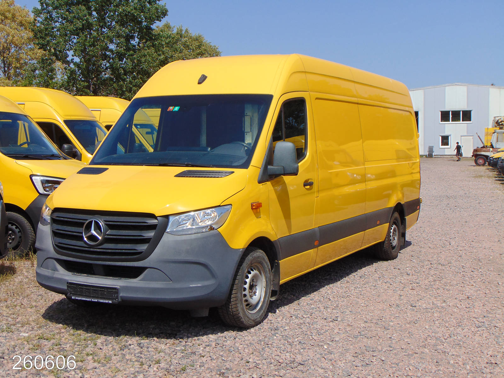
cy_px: 189
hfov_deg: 38.2
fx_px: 728
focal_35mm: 50
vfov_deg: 29.1
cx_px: 252
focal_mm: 9
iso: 80
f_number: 9
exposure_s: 1/320
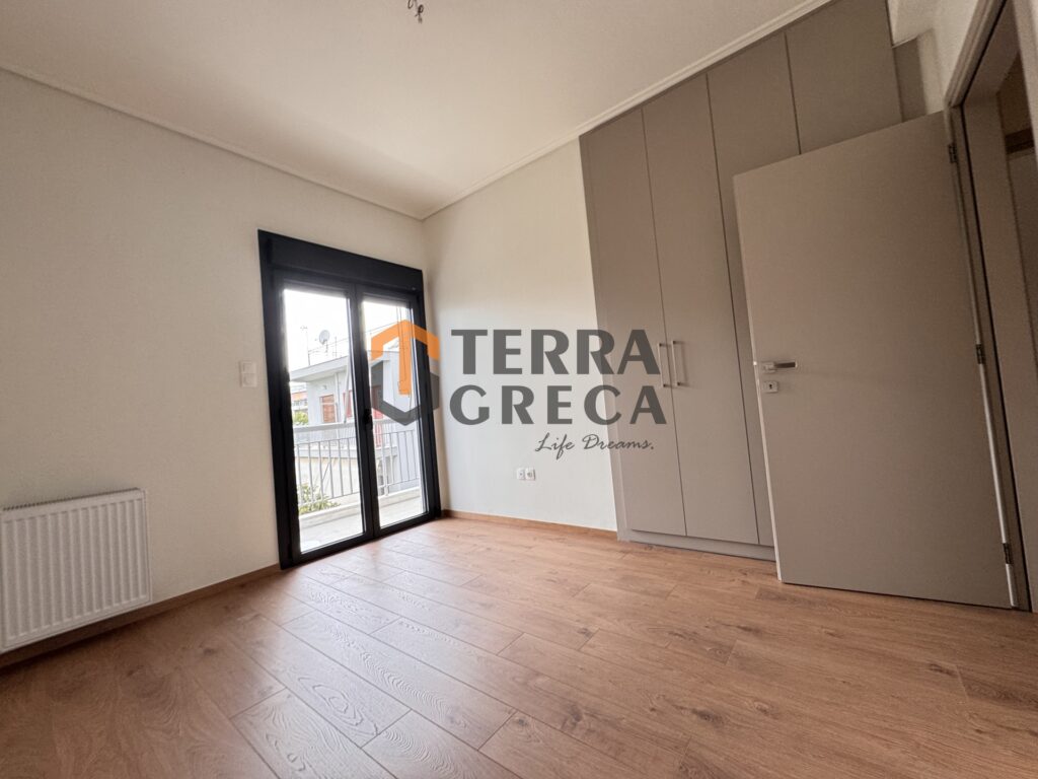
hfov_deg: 102.1
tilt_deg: +4.4
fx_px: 420
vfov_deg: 85.7
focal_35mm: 14
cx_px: 519
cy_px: 390
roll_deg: +3.3
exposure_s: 1/99
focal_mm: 2.22
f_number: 2.2
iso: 160
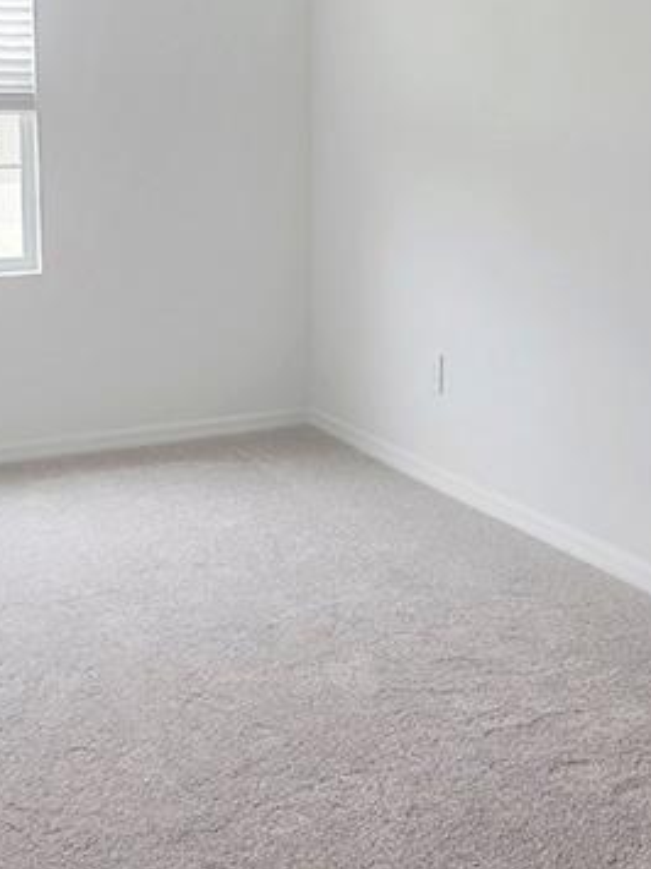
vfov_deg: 42.2
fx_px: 1104
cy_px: 269
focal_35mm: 44
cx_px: 262
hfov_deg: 32.8
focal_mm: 2.2
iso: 100
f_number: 1.9
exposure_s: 1/120
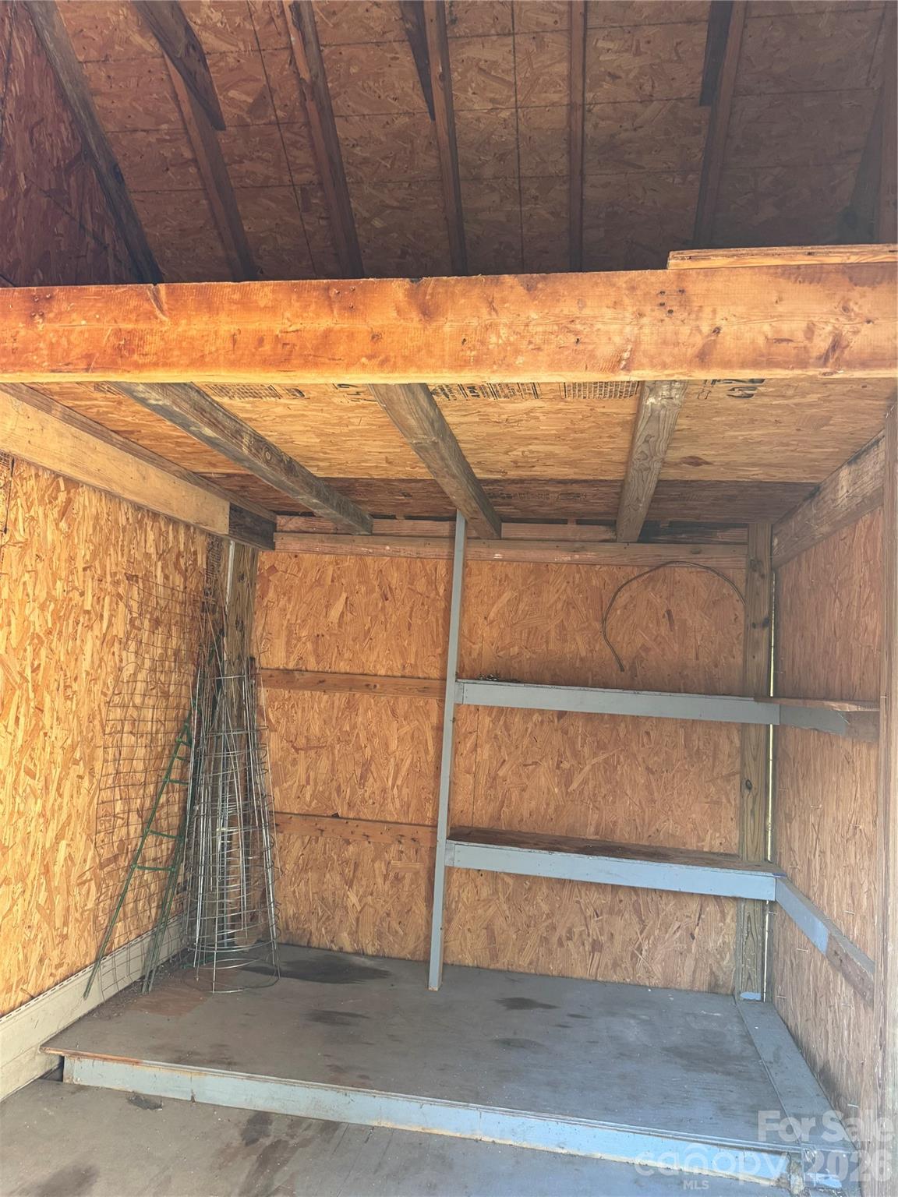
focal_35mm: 24
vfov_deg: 71.6
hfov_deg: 56.8
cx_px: 449
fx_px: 830
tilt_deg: +6.1
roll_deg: -2.4
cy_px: 598
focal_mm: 6.76
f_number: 1.78
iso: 200
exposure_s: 1/100
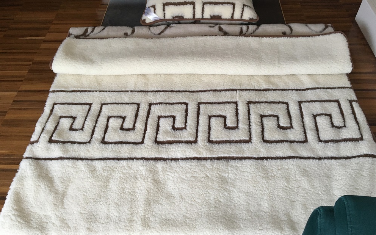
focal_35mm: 31
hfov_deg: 61.2
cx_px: 189
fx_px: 318
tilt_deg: -49.0
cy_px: 106
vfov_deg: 40.6
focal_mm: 4.15
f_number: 2.2
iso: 125
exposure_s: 1/33
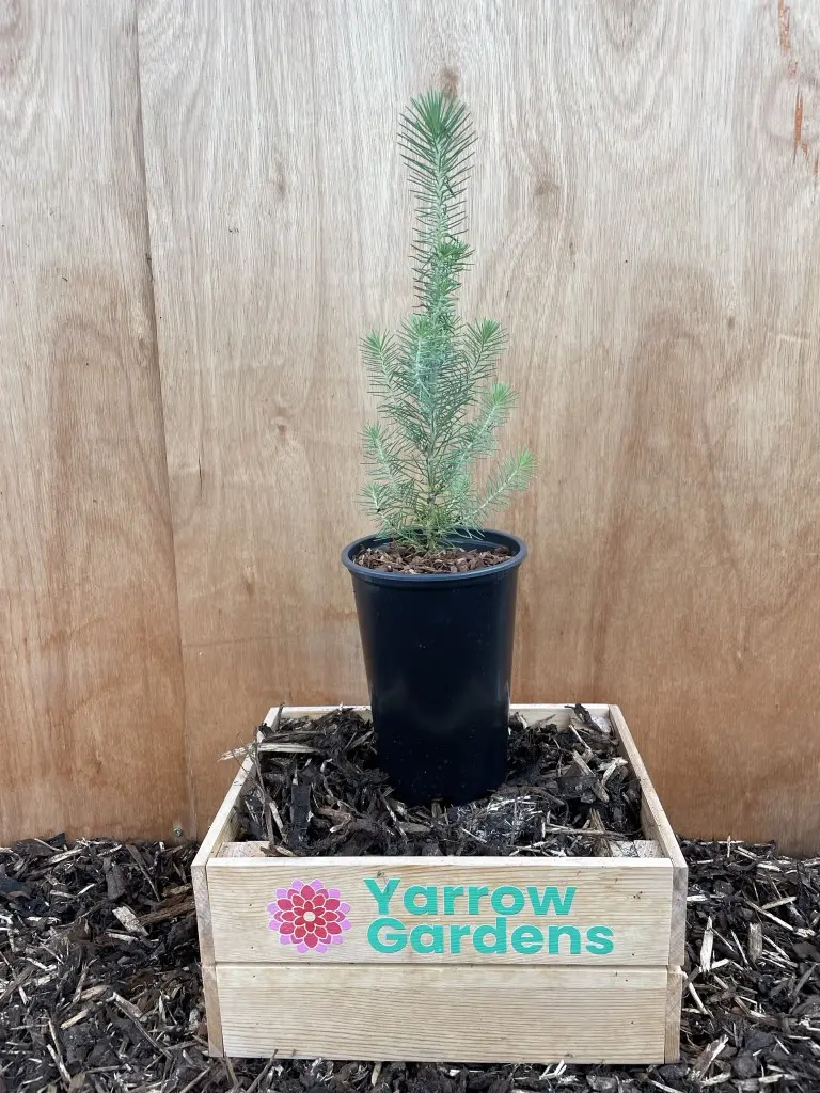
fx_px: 821
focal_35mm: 26
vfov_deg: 67.3
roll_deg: +0.2
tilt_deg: -10.6
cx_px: 410
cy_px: 546
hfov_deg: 53.1
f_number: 1.6
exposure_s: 1/121
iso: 80
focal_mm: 4.2
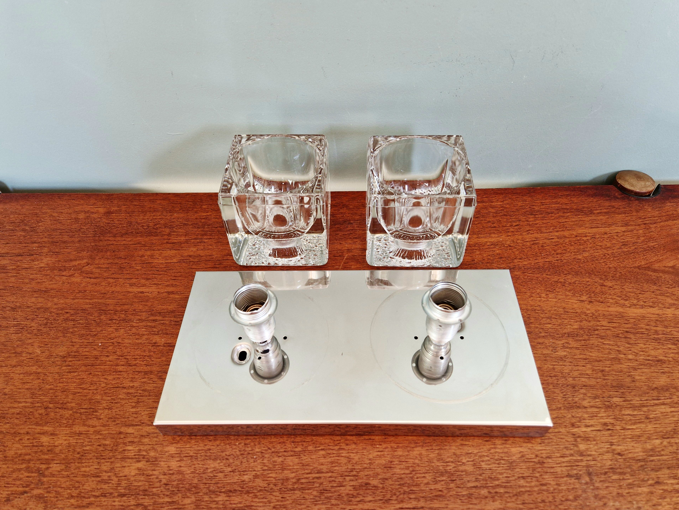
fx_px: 471
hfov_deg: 71.6
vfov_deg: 56.8
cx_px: 344
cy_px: 257
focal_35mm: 24
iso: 200
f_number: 1.8
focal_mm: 5.4
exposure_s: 1/100
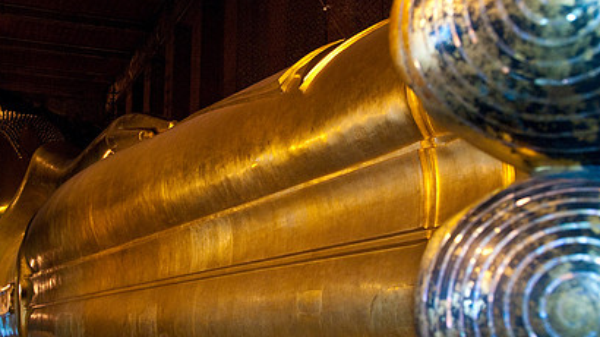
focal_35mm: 49
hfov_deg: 42.1
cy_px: 152
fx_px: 779
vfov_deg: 24.4
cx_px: 285
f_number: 4.5
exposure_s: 1/60
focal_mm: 22
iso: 1000
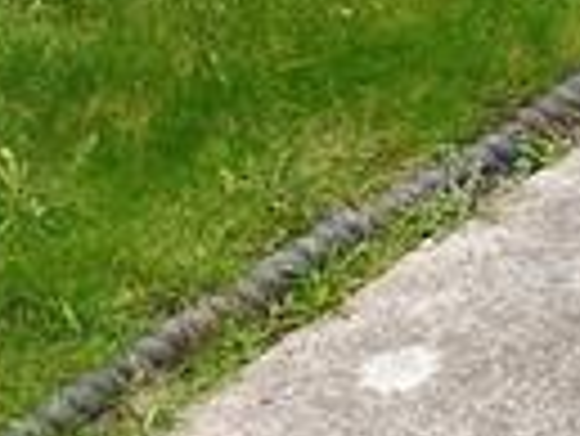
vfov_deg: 7.5
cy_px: -458
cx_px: 1371
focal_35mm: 191
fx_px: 3203
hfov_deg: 9.3
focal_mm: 4.3
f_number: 3.3
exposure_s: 1/60
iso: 160
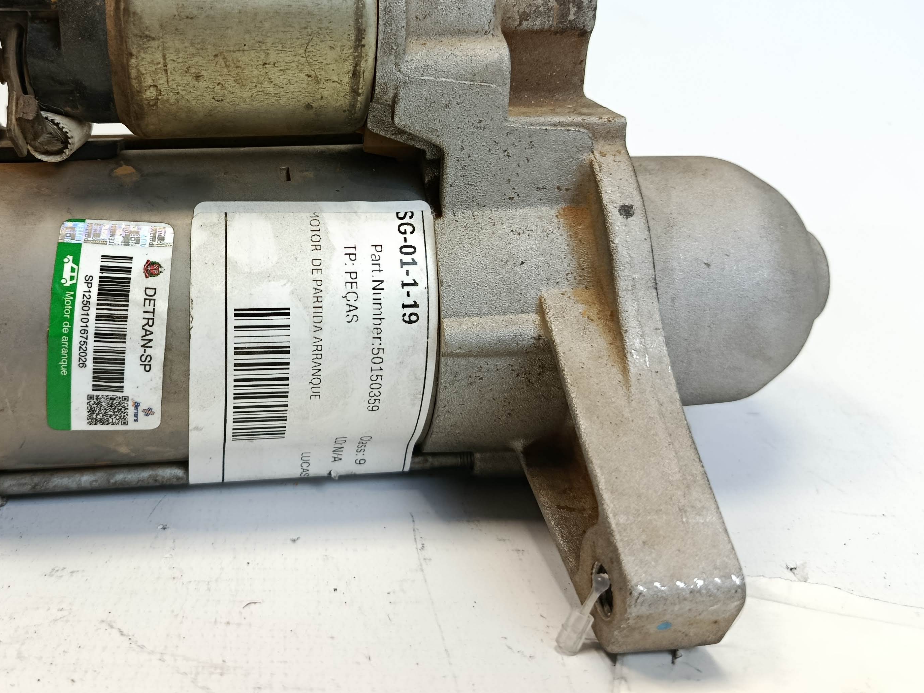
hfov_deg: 51.6
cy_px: 230
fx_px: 934
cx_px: 306
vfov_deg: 40.2
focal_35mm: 35
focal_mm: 5.24
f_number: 1.7
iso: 451
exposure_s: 1/120
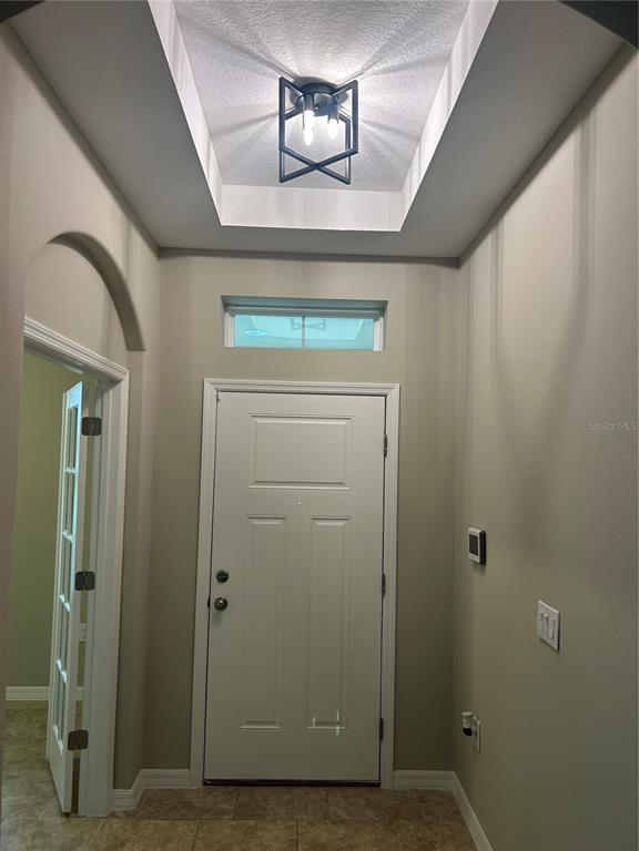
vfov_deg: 67.3
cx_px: 320
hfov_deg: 53.1
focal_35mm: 26
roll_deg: -1.8
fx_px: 640
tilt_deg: +3.3
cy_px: 426
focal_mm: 5.7
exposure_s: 1/60
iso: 100
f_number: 1.5
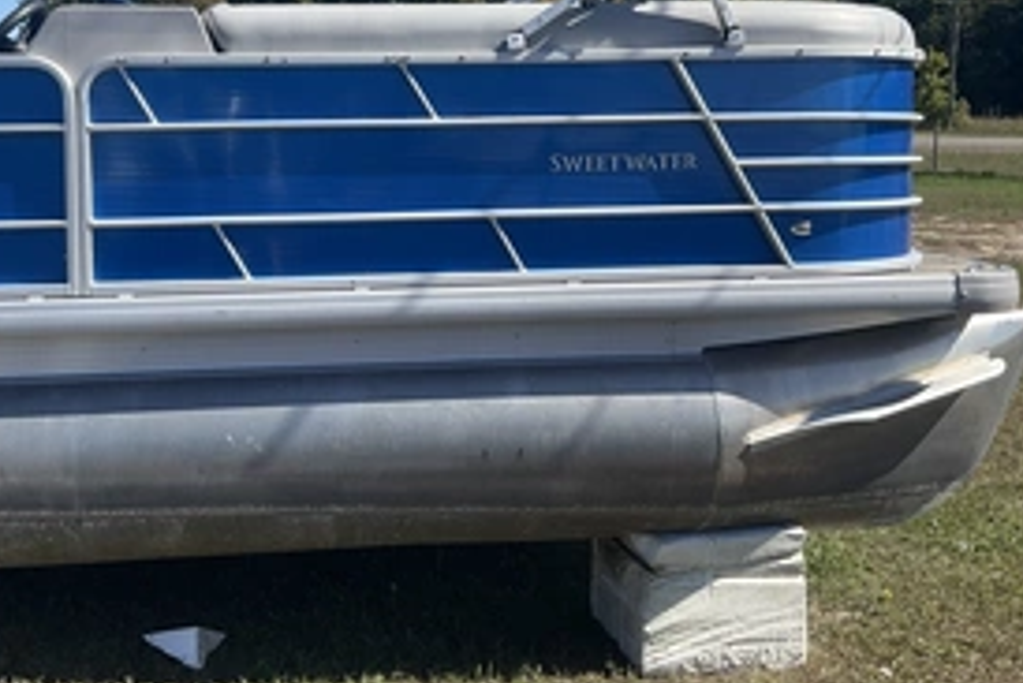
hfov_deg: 43.8
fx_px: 1251
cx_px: 332
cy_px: 235
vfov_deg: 30.4
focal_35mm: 44
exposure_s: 1/1377
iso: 25
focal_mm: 3
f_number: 1.8
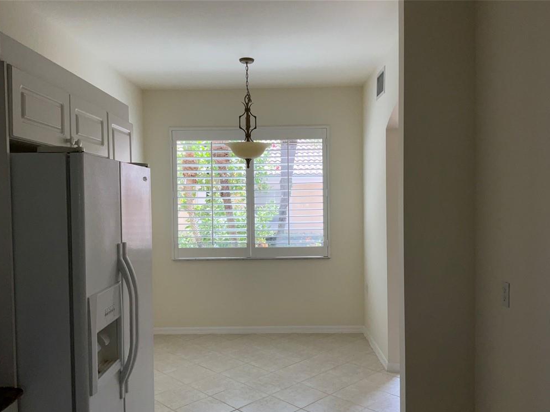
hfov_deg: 60.0
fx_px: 477
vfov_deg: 46.8
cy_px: 213
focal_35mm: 30
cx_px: 279
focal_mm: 3
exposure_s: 1/335
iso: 16
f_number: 1.8
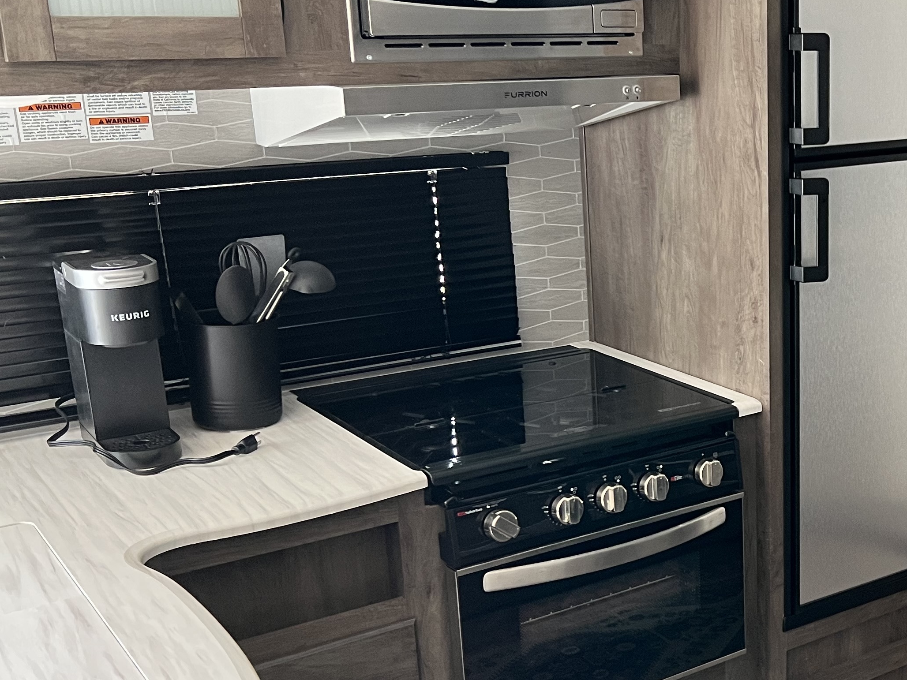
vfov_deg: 28.5
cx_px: 797
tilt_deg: -17.0
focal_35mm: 51
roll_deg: -0.3
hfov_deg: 35.5
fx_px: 1336
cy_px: 402
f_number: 1.5
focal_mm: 5.7
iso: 250
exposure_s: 1/60
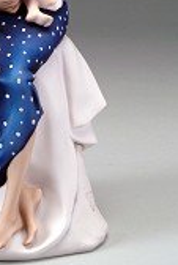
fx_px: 1275
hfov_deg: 8.0
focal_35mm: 173
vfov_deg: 11.7
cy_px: 5
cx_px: 13
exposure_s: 1/15
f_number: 11
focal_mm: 50
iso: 160
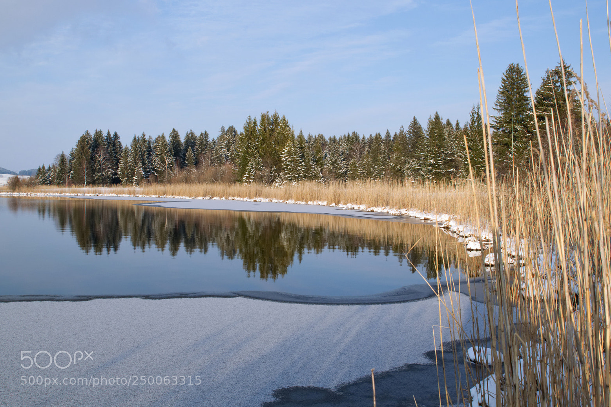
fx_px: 628
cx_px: 310
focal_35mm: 37
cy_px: 202
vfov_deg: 35.9
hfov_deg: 51.9
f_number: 14
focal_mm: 24
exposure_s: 1/200
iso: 250
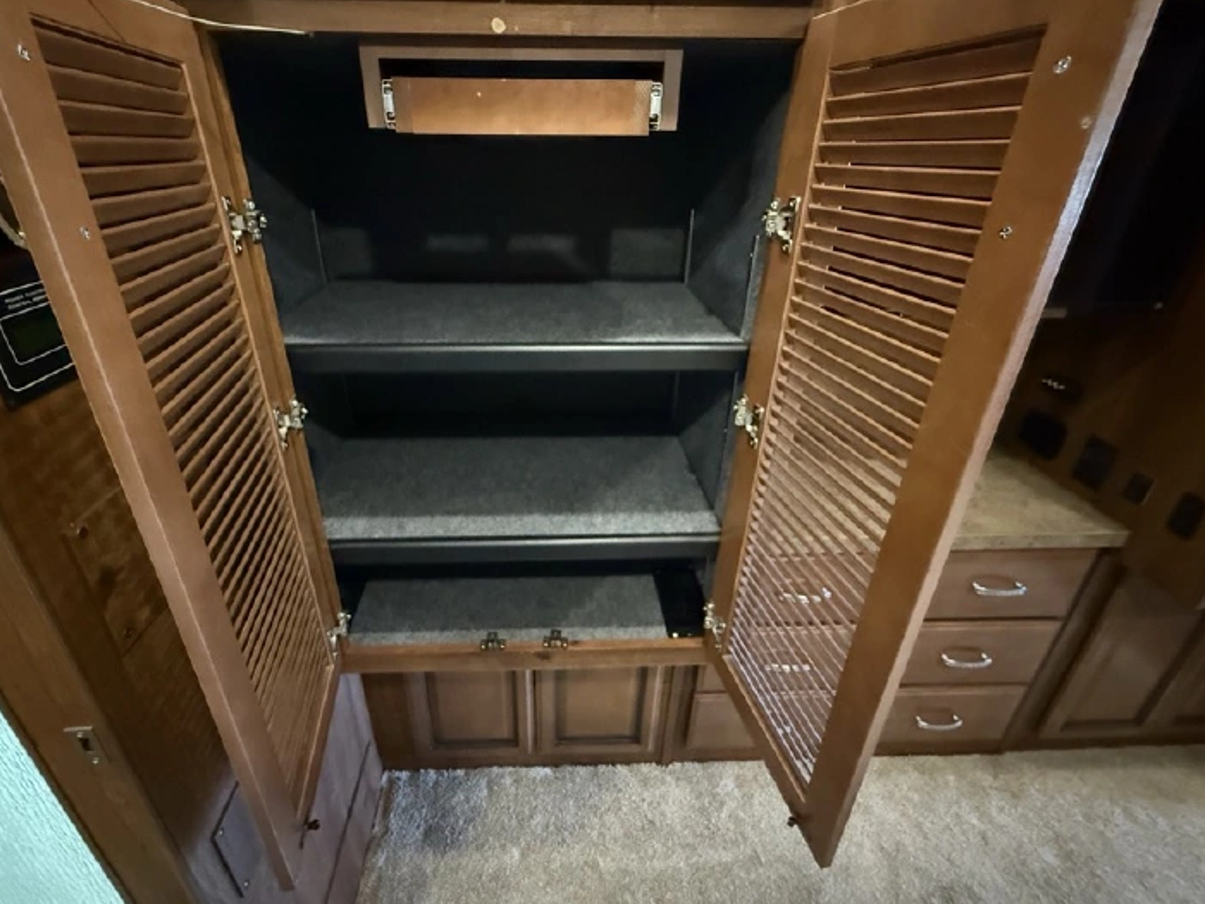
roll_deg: -1.2
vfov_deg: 77.8
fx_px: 557
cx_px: 565
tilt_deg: -26.0
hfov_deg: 94.4
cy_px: 403
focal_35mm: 16
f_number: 2.2
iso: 2000
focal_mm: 2.22
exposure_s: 1/25
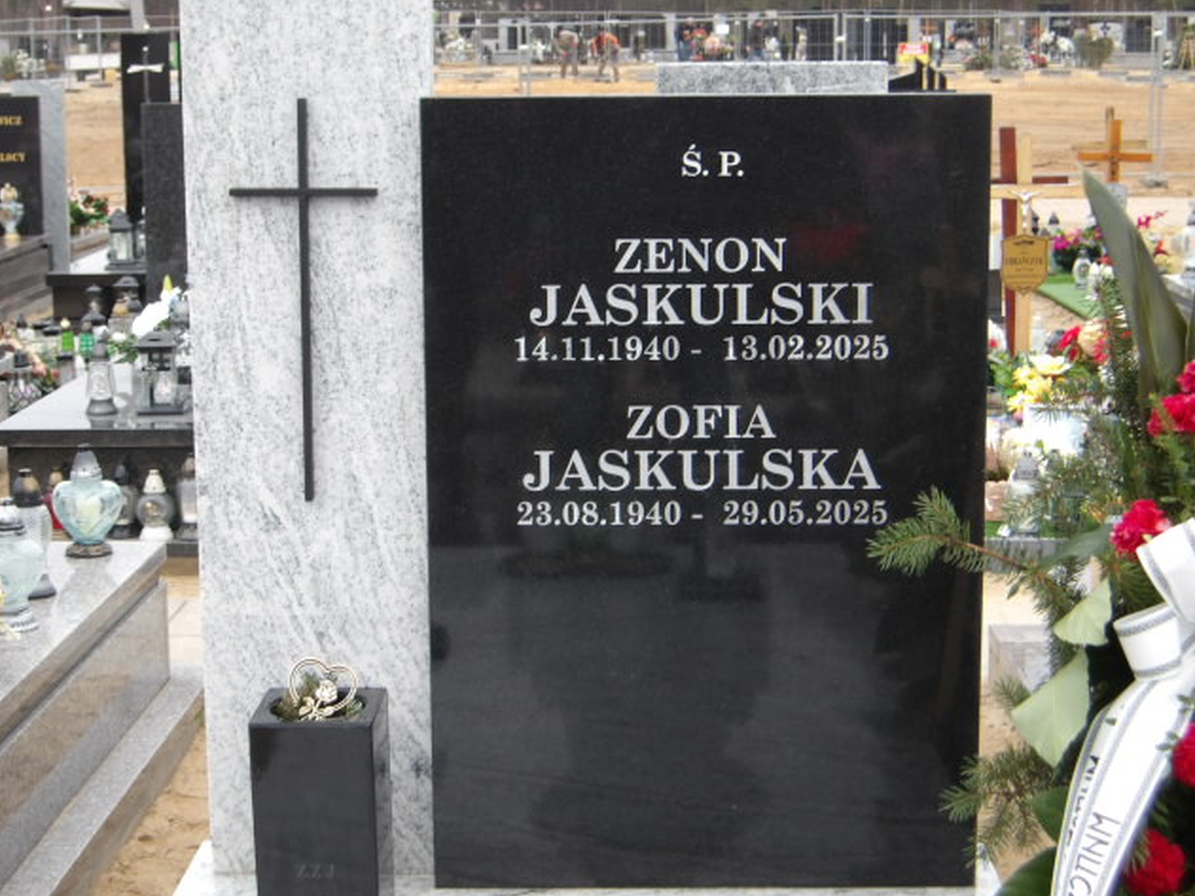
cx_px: 593
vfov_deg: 20.7
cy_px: 453
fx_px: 2451
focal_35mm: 71
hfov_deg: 27.4
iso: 203
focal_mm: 12.5
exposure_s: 1/60
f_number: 4.9
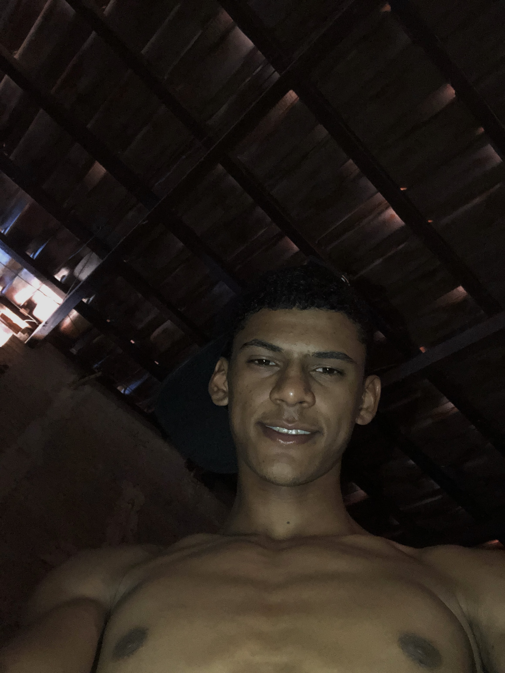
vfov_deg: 56.8
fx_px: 622
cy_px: 336
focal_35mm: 32
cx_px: 252
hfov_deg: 44.2
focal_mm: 2.87
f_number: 2.2
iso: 500
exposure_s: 1/16
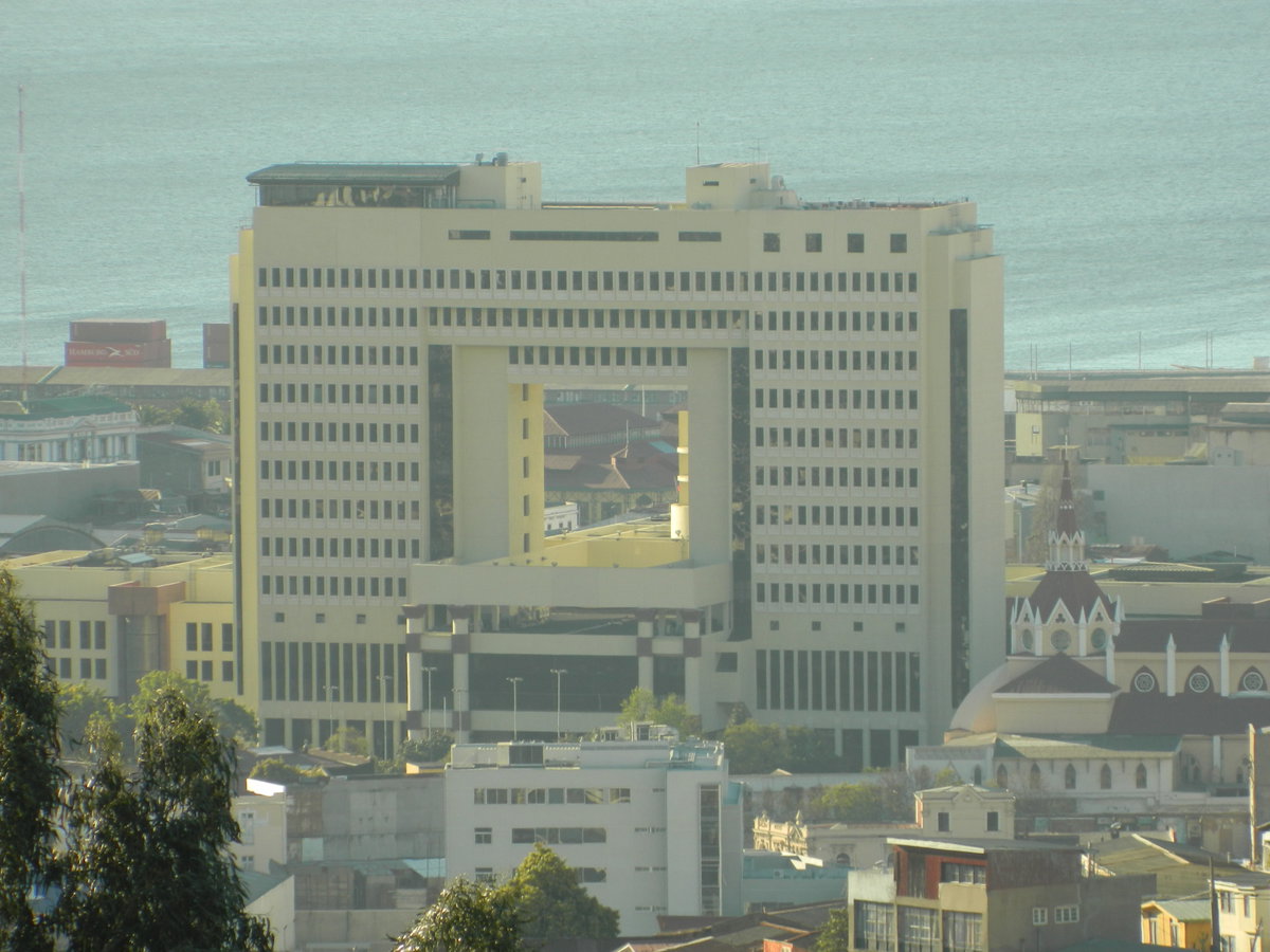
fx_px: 17060
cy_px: 476
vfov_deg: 3.2
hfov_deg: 4.3
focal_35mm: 465
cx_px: 635
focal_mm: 83.7
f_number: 5.7
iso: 80
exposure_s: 1/200
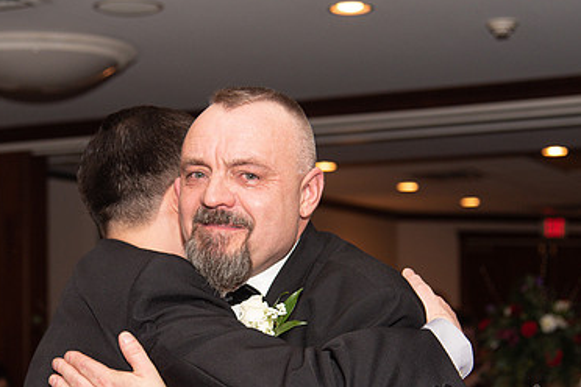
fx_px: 1307
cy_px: 291
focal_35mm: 81
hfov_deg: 25.0
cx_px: 219
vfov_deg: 16.8
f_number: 4
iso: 800
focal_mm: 52
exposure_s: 1/200
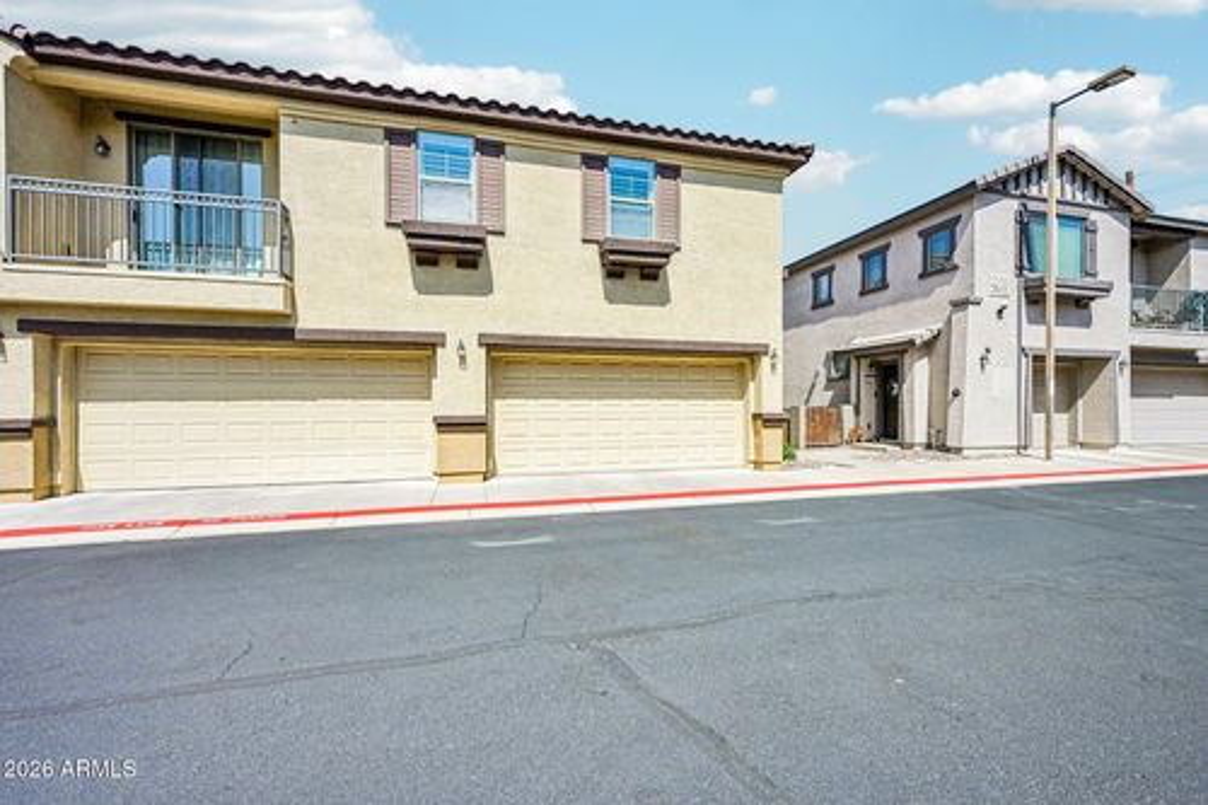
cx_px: 604
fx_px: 470
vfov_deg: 81.2
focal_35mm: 14
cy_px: 402
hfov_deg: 104.3
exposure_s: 1/2500
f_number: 8
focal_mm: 14
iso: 640
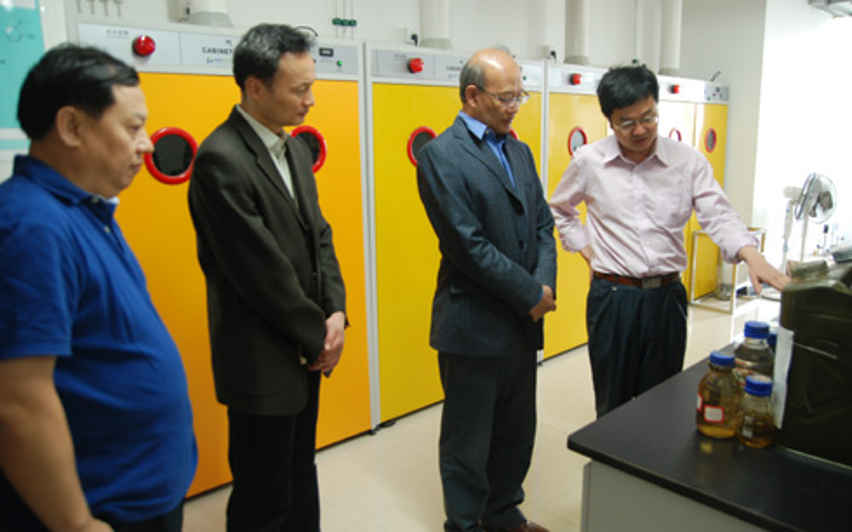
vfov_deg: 25.8
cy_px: 248
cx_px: 429
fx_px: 1161
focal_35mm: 50
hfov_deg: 40.3
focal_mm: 32
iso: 400
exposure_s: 1/20
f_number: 2.8
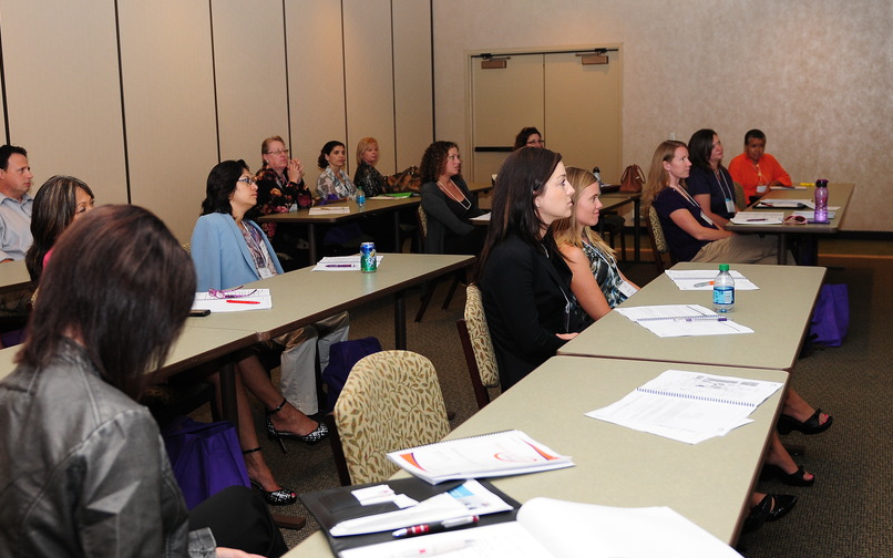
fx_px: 974
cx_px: 453
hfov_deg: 49.3
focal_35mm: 40
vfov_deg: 32.0
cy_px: 280
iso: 400
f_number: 2.8
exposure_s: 1/125
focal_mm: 24
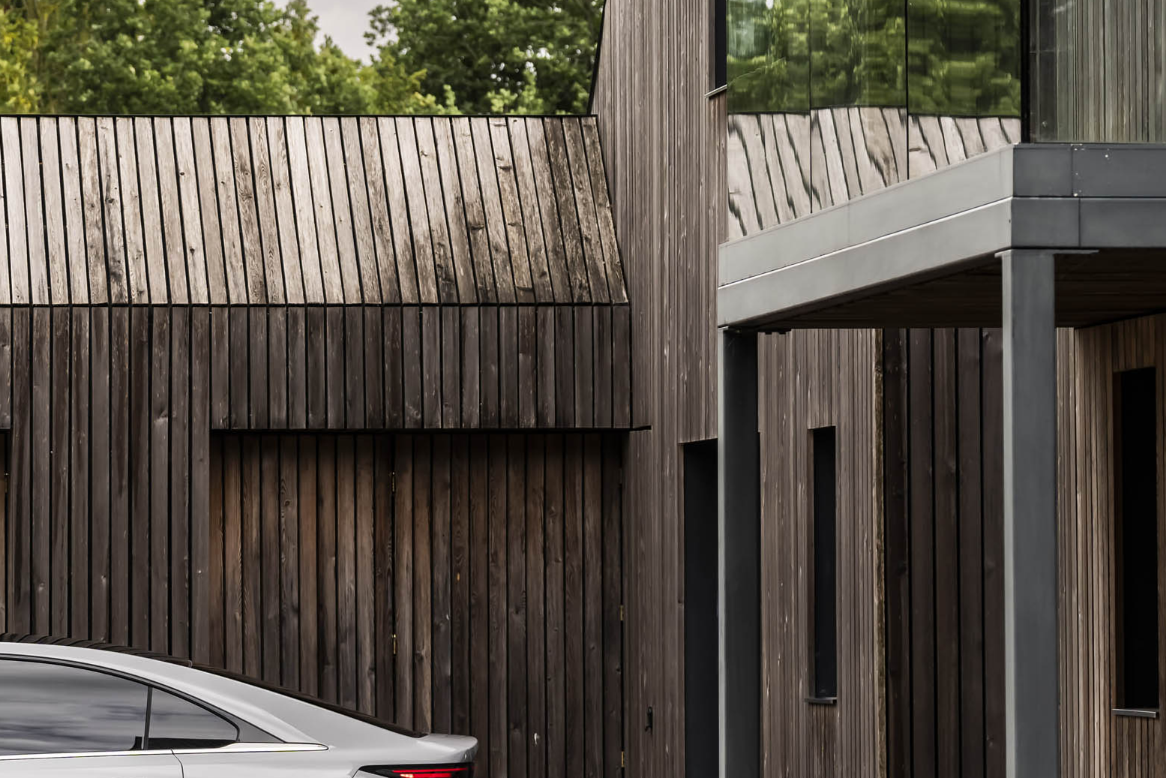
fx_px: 6640
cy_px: 452
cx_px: -92
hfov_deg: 9.9
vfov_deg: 6.7
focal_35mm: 205
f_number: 5
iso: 64
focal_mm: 91
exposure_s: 1/250
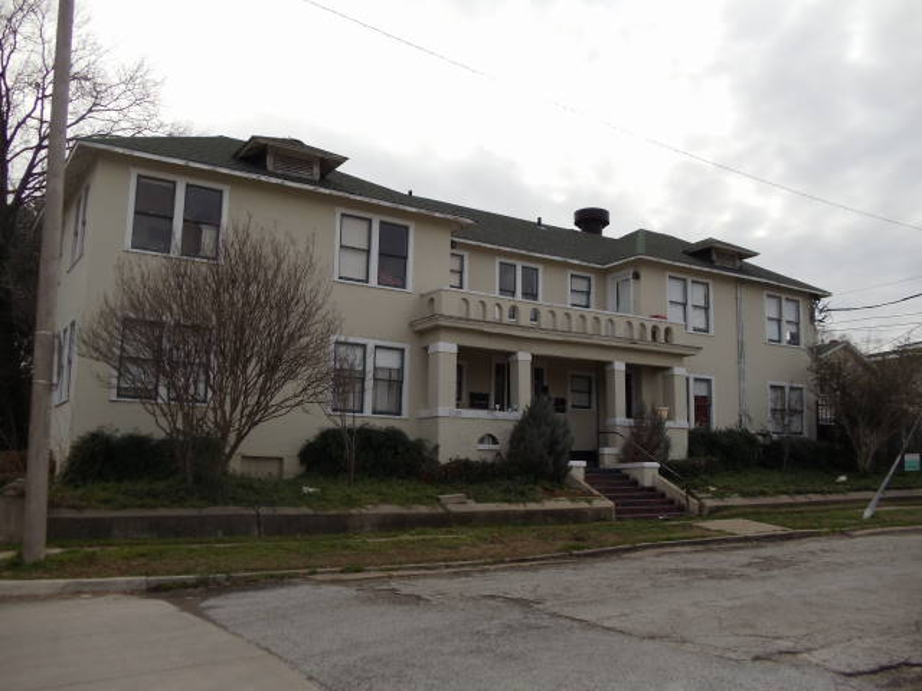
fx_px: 1172
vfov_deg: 32.9
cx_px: 461
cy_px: 346
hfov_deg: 42.9
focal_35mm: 44
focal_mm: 6
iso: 100
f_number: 7.1
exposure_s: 1/160
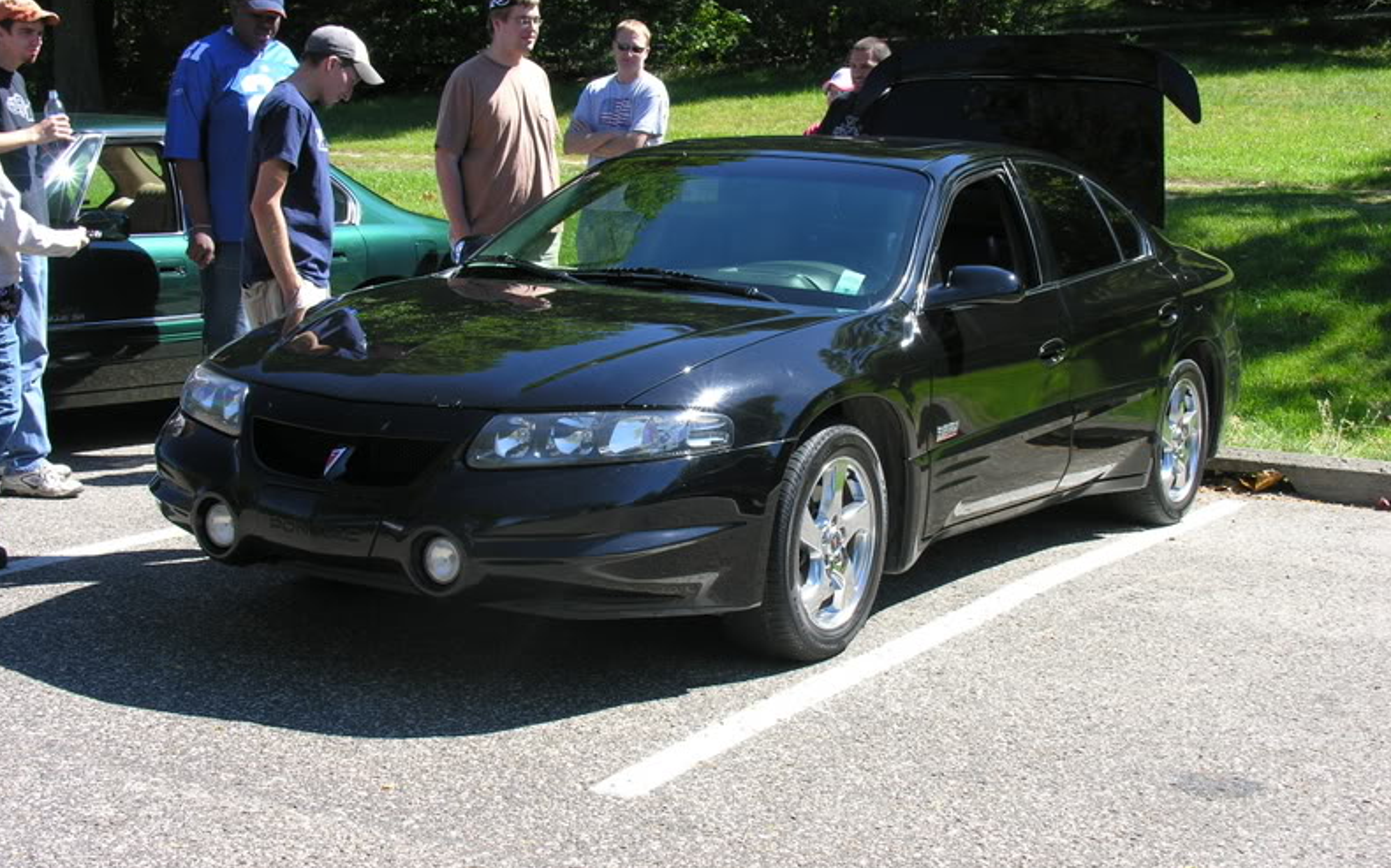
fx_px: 2198
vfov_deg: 22.3
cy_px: 437
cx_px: 690
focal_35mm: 58
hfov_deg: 35.1
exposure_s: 1/120
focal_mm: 13.8
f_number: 4.9
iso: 50
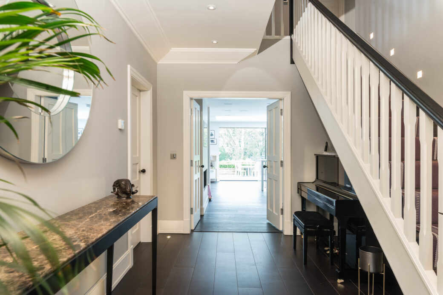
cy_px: 148
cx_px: 222
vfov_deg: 57.3
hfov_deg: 78.6
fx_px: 271
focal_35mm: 22
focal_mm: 22
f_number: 9
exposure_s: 1/5
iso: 400
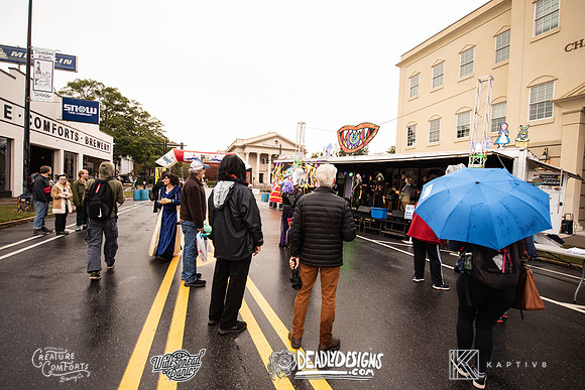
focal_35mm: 16
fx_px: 260
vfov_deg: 73.8
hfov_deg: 96.7
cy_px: 195
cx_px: 292
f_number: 3.5
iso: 400
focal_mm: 16
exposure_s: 1/320
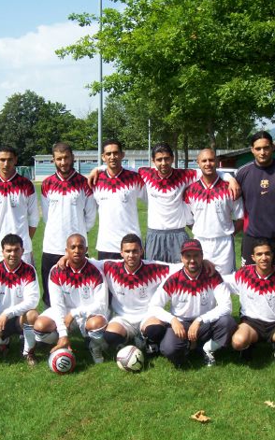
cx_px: 155
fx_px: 588
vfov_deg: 41.1
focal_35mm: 49
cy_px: 222
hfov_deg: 26.3
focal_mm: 5.6
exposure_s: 1/395
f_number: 5.1
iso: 80
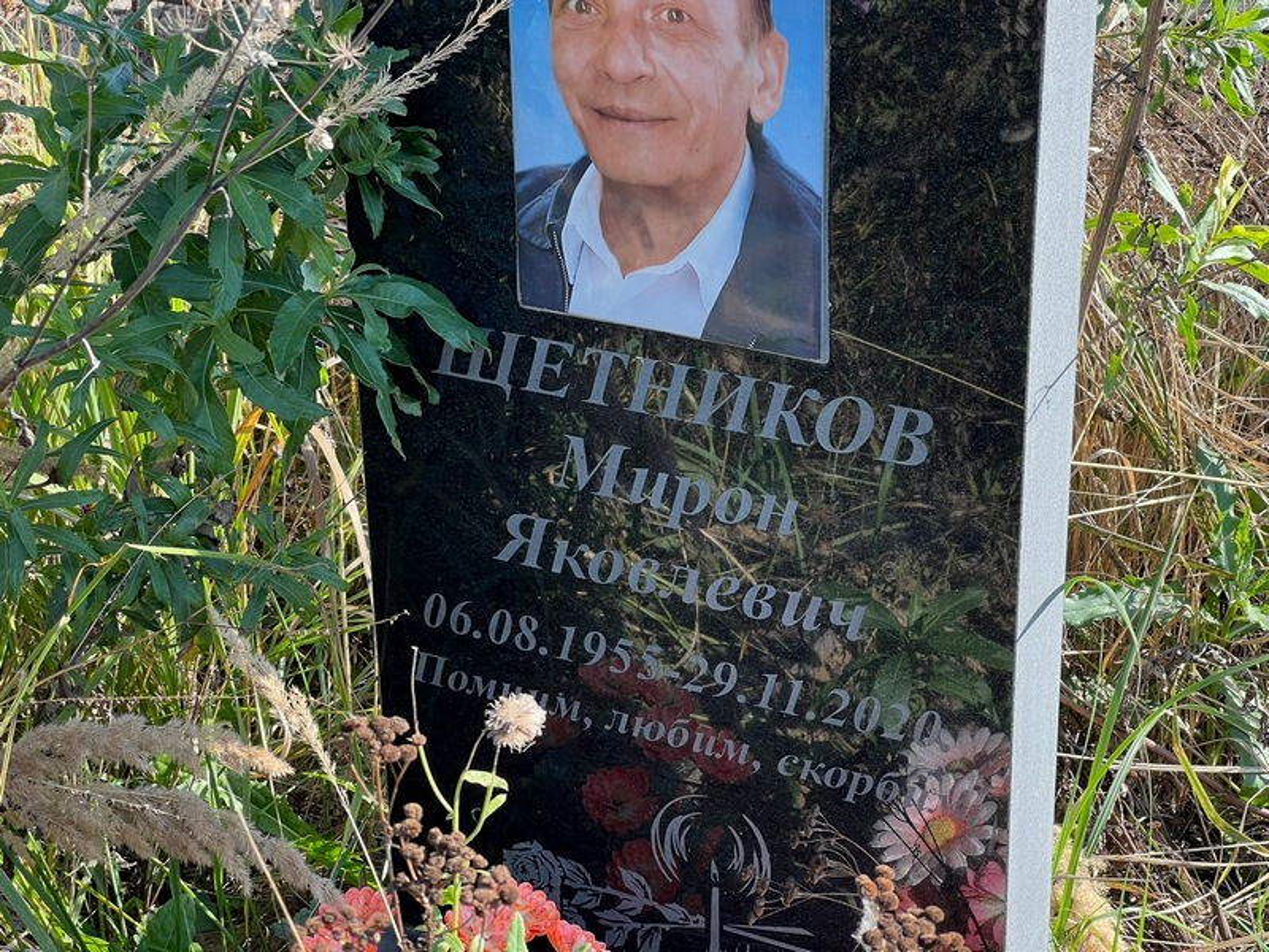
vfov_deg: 19.1
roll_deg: -0.1
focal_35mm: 77
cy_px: 476
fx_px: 2823
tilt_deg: -28.5
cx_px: 634
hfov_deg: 25.3
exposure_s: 1/133
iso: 32
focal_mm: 9
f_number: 2.8
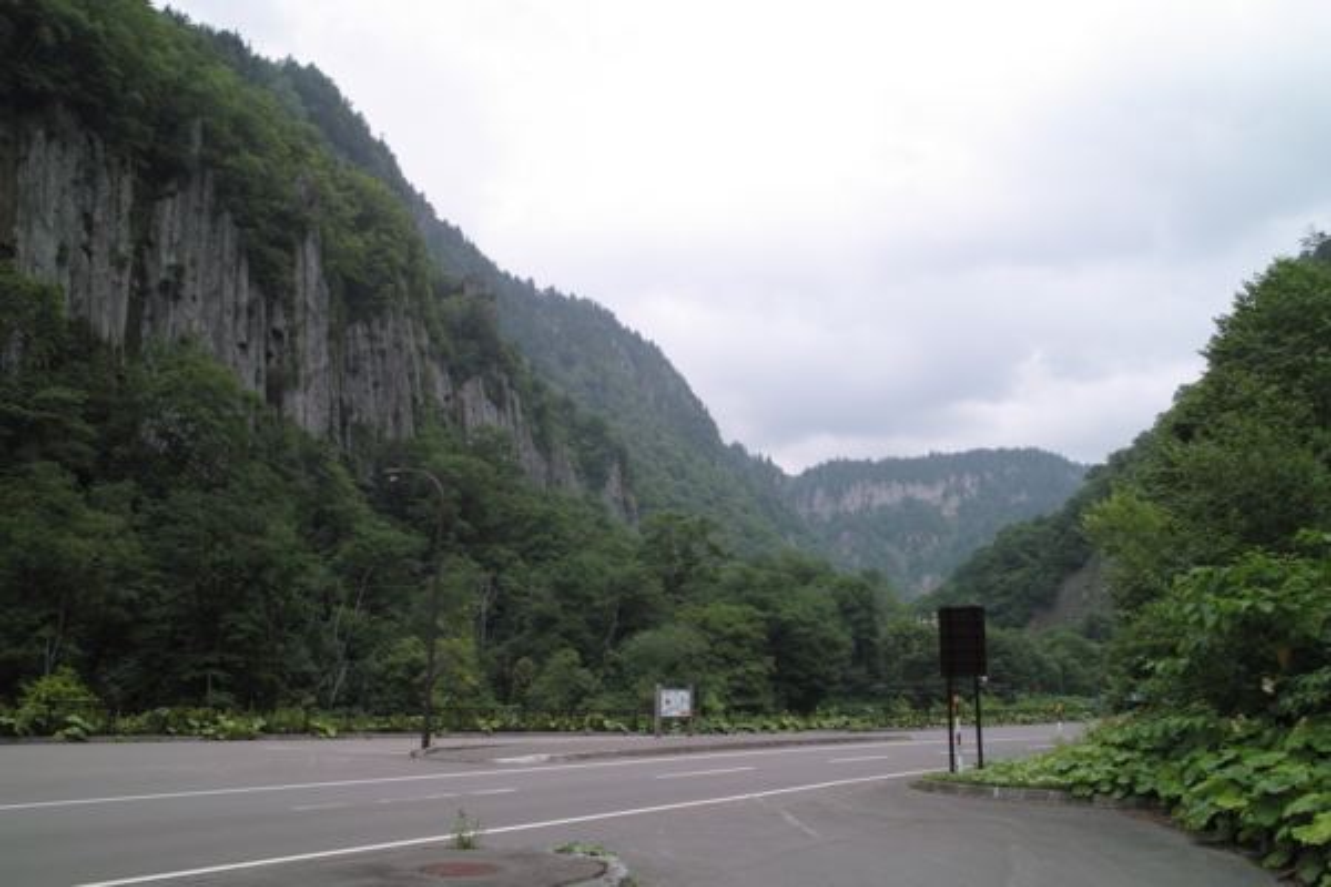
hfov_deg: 65.5
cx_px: 666
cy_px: 444
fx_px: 1035
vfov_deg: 46.4
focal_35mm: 28
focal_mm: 16.6
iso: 100
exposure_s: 1/100
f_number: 5.6
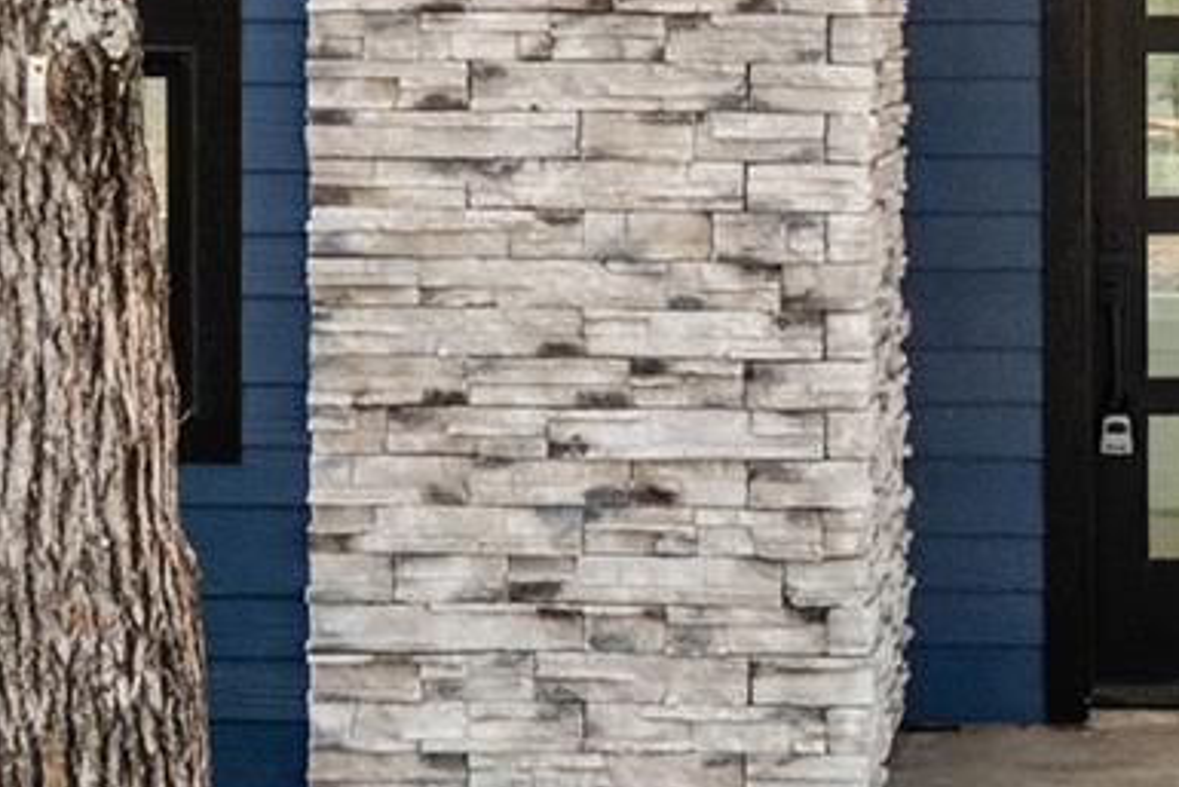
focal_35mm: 101
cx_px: 1050
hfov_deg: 19.8
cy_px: 9
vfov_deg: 13.4
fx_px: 3309
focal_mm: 12.6
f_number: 4
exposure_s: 1/320
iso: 640
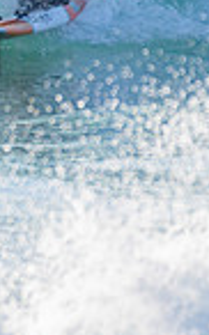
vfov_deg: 0.8
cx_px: -90
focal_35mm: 2486
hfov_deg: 0.5
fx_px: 22701
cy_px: -72
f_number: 5.6
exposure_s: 1/2000
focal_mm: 500
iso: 220
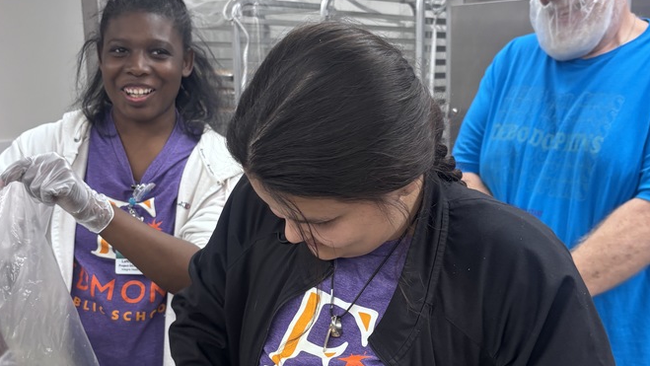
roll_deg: -0.4
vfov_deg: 27.0
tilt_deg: -12.6
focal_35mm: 44
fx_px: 759
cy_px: 240
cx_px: 351
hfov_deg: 46.3
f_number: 1.6
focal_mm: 5.96
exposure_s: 1/120
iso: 125
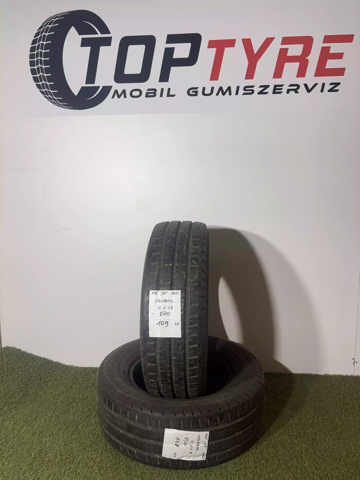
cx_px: 180
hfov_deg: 53.1
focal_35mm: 26
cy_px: 240
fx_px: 361
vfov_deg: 67.3
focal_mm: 5.96
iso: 64
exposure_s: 1/100
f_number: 1.6
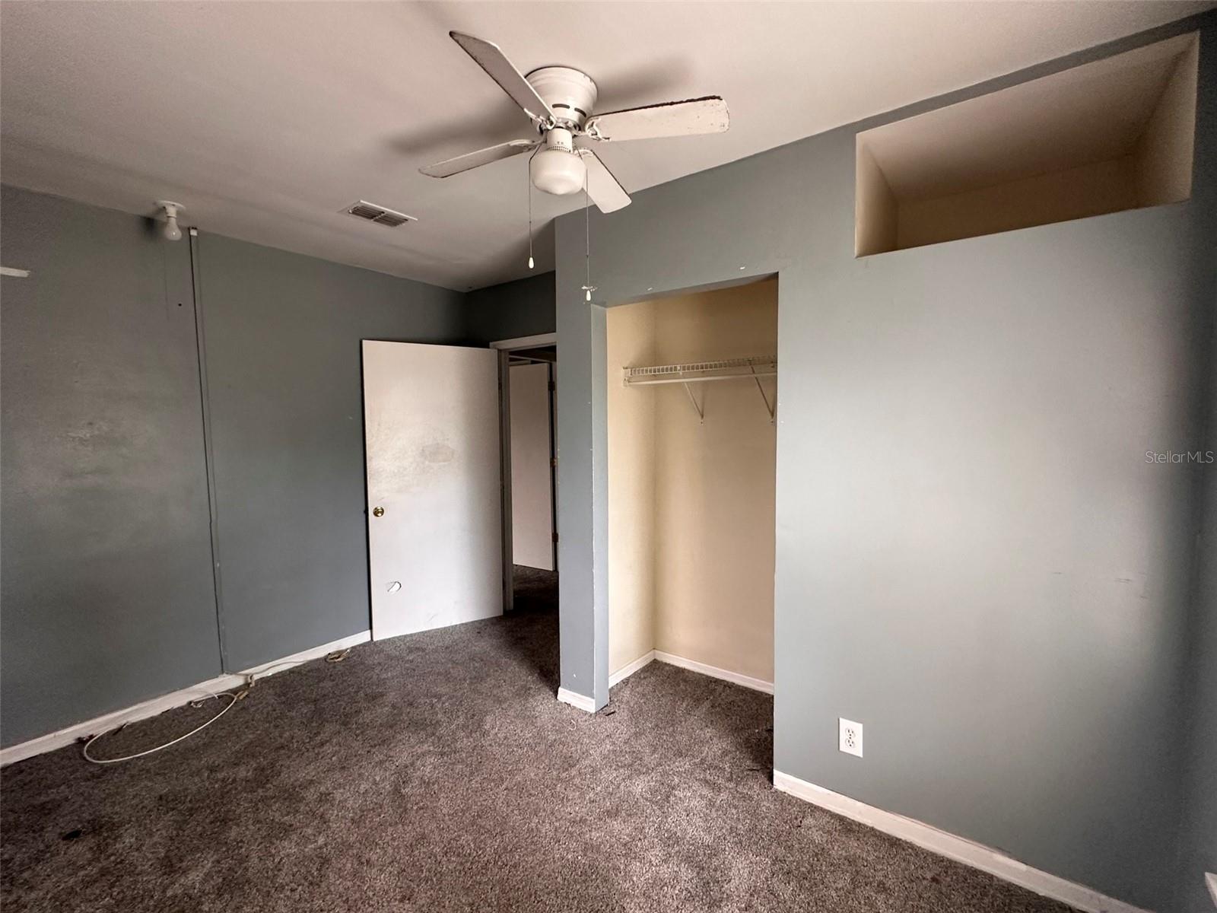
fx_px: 492
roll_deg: +2.8
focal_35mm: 14
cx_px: 608
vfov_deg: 85.7
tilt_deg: -0.7
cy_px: 456
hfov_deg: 102.1
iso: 200
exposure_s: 1/65
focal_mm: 2.22
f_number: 2.2
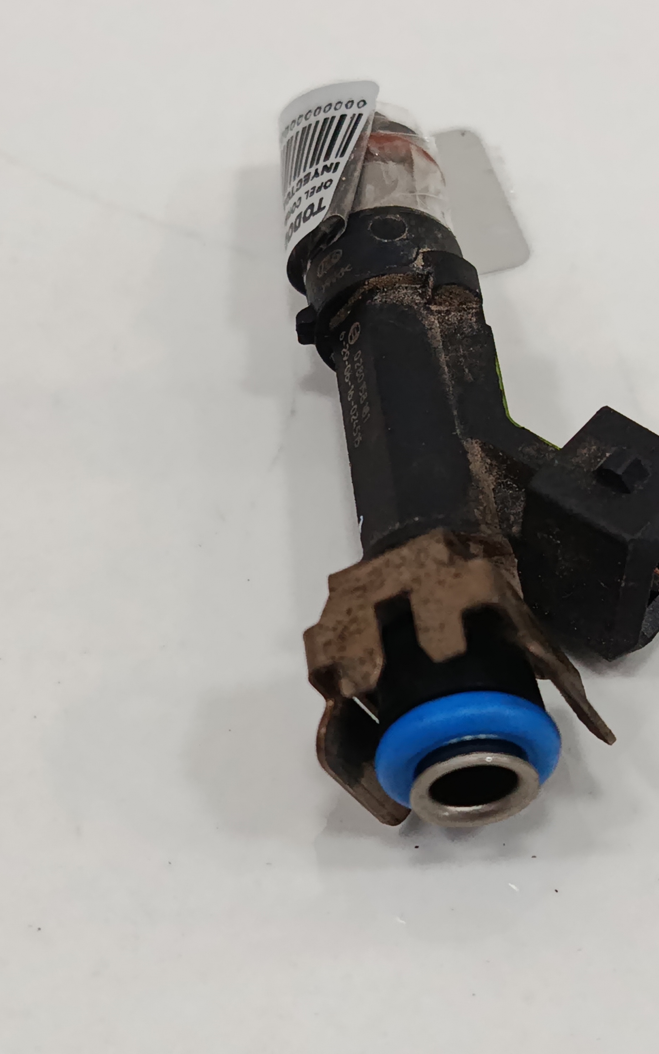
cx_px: 408
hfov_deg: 20.6
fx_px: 1810
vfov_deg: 32.5
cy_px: 529
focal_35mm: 63
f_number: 1.7
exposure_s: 1/100
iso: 850
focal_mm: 5.24
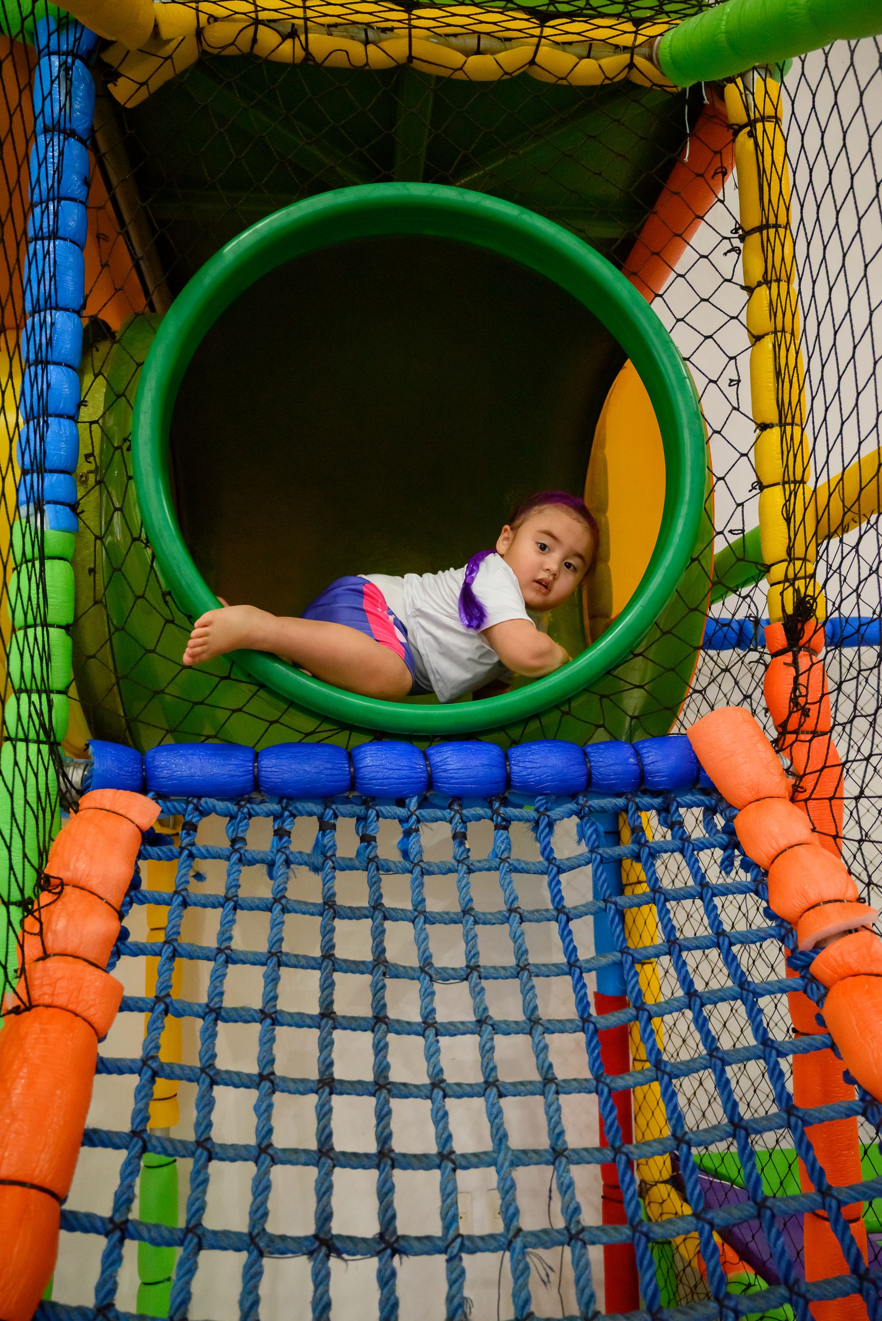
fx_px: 1010
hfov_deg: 47.2
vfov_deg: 66.4
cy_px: 660
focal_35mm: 28
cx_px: 441
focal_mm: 27.5
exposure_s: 1/160
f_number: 4
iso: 2000
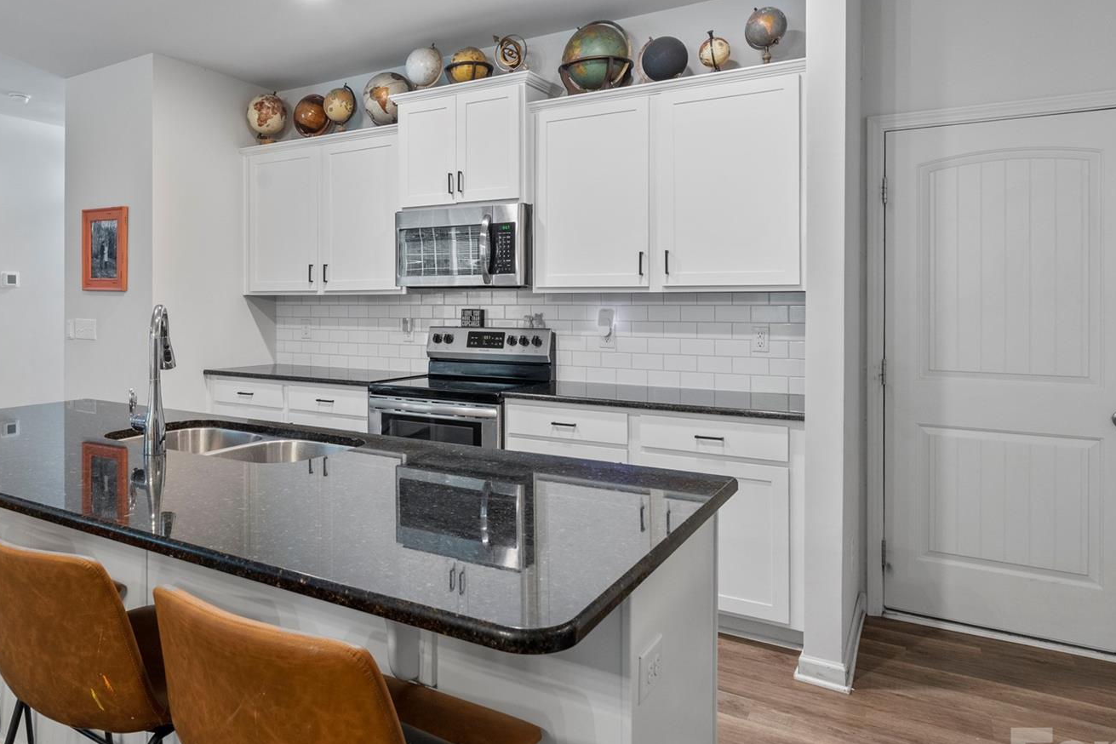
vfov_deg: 49.7
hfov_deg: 68.6
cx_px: 410
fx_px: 799
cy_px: 314
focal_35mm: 26
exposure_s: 1/25
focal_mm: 16.5
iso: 640
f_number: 9
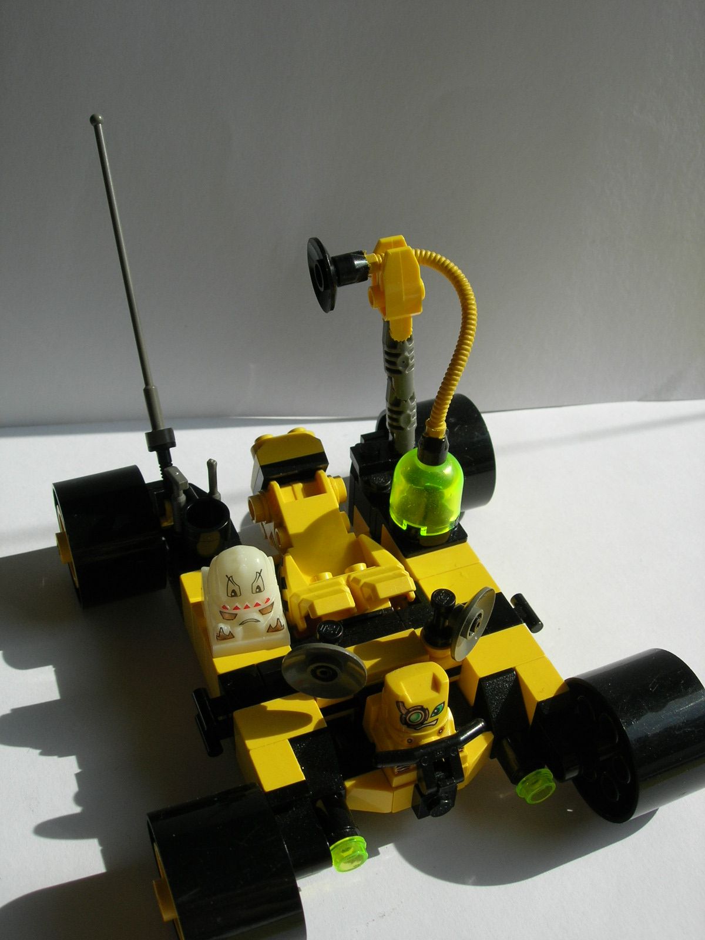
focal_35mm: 38
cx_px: 352
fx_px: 1032
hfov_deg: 37.7
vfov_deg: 49.0
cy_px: 470
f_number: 4.8
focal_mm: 7.8
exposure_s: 1/534
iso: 64
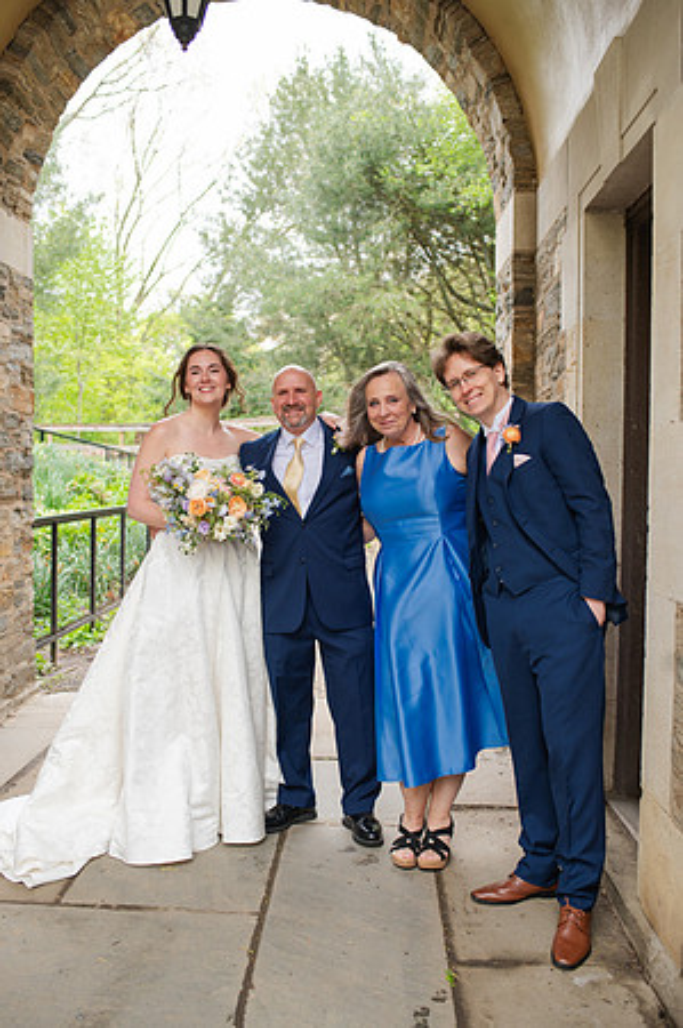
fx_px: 998
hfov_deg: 37.8
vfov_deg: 54.5
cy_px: 514
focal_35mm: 35
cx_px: 342
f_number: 3.2
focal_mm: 35
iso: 640
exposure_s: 1/320
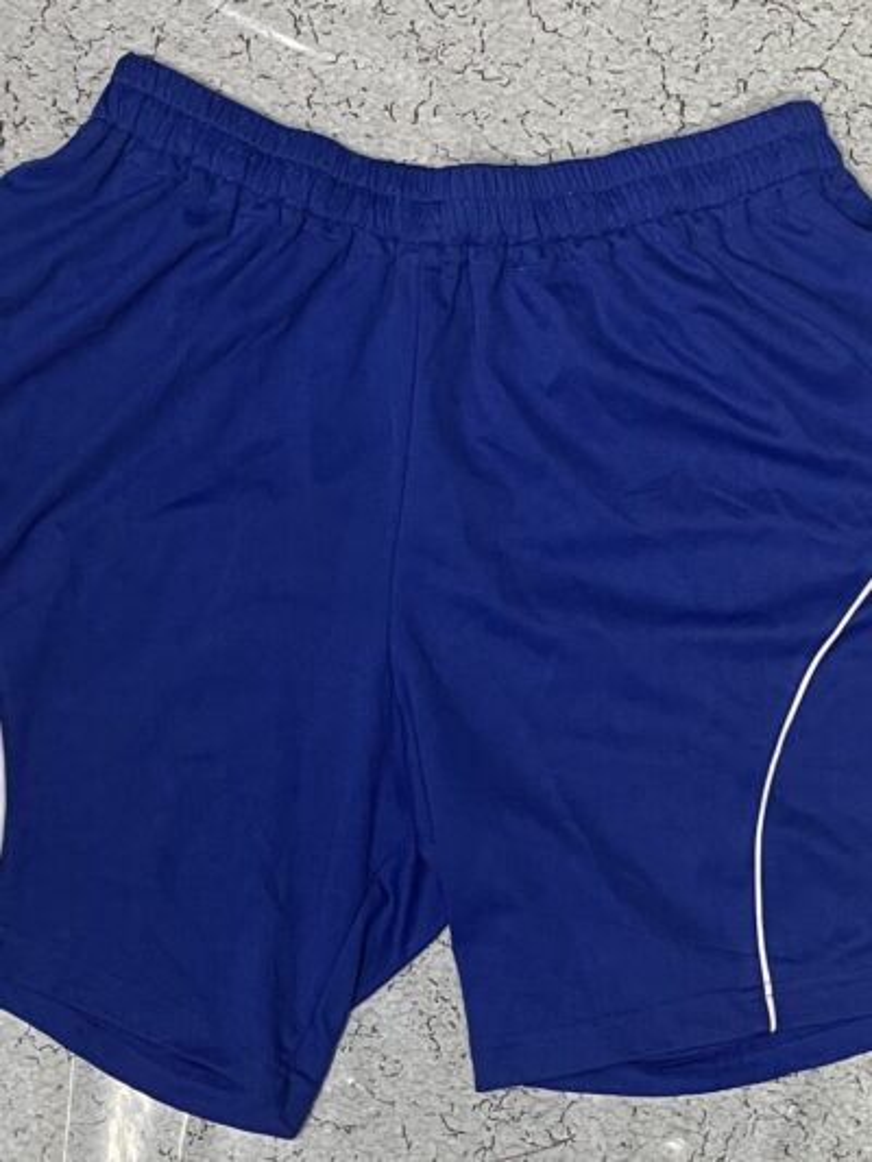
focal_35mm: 26
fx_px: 873
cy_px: 581
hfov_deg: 53.1
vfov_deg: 67.3
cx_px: 436
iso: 200
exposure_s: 1/50
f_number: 1.6
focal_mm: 4.2
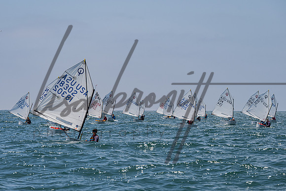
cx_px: 128
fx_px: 1330
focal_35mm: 167
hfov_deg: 12.3
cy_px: 112
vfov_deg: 8.2
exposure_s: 1/1000
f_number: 6.7
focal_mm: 125
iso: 250
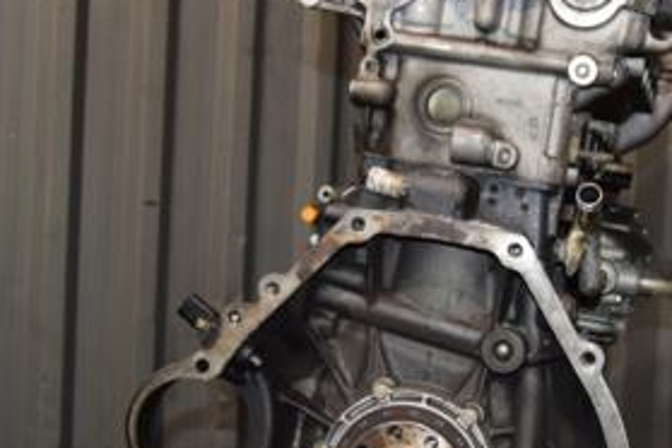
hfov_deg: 28.2
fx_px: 1325
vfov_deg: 19.2
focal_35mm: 71
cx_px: 470
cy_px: 272
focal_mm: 22
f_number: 5
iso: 800
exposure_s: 1/60
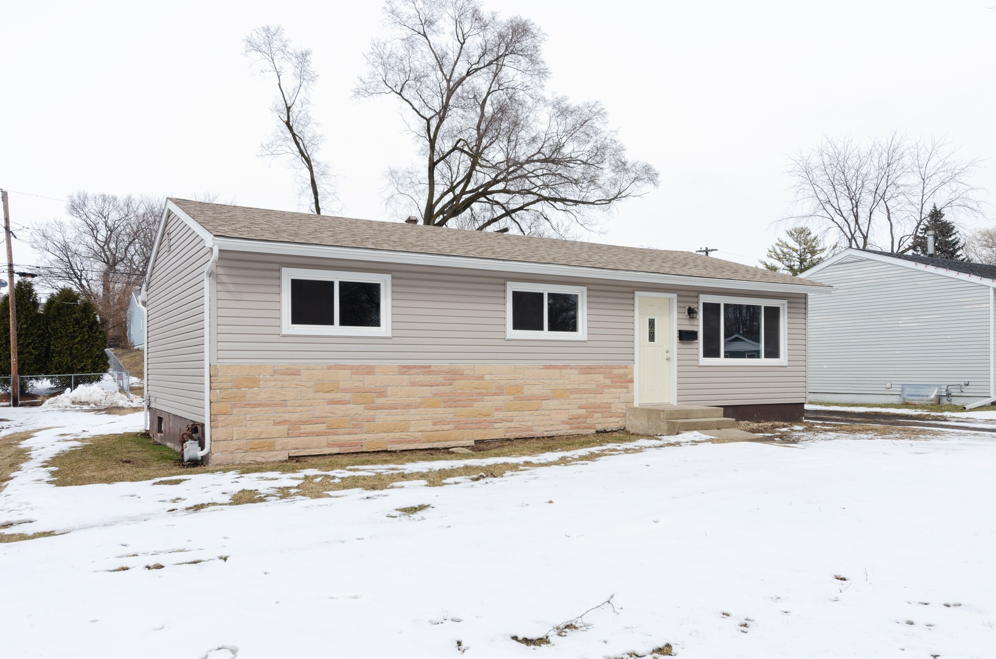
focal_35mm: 27
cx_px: 498
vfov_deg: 47.7
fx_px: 745
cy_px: 330
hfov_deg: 67.5
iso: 200
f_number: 11
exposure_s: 1/125
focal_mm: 18
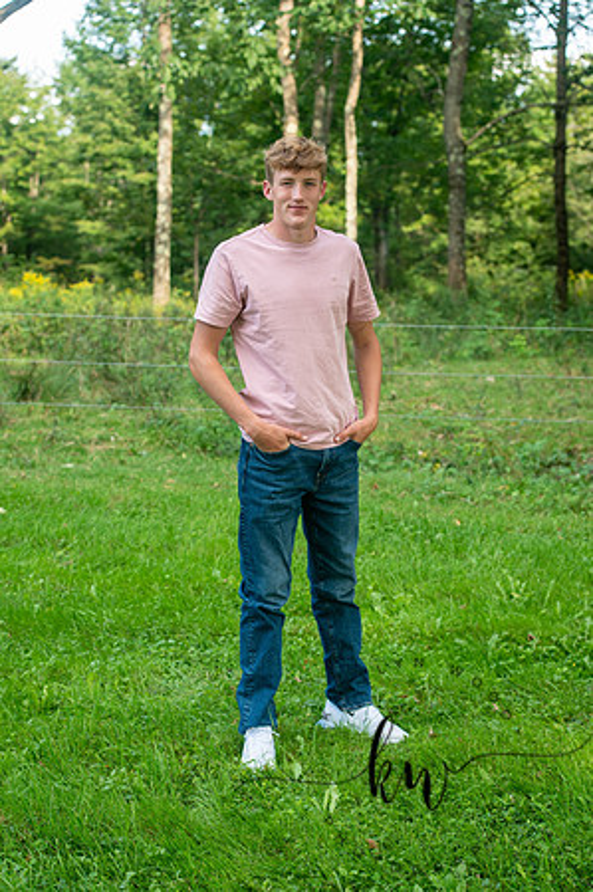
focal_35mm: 70
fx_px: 1733
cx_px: 296
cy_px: 446
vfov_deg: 28.9
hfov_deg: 19.4
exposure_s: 1/250
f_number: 4.5
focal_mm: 70
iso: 400
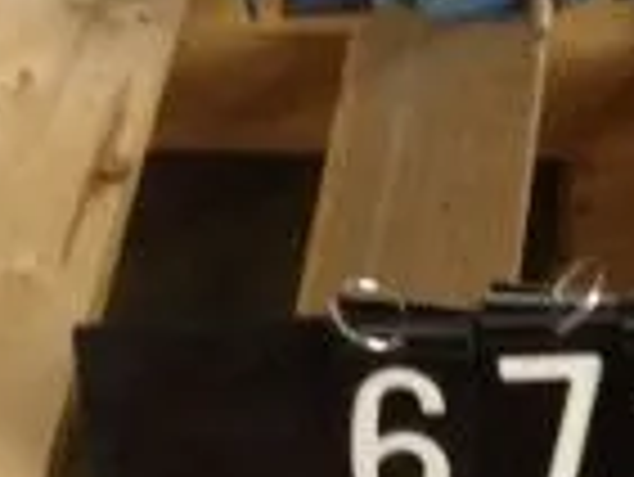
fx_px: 2915
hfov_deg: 12.1
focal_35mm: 159
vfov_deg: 9.1
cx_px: 755
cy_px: -230
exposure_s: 1/20
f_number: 2.4
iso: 200
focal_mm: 4.28
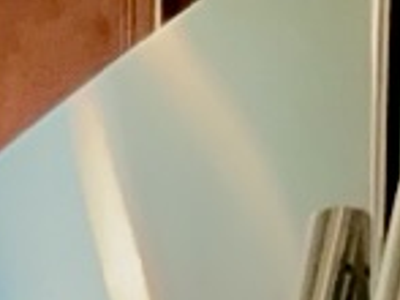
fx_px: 2171
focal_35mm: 188
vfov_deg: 6.8
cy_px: 1045
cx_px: -811
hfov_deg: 8.7
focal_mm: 3
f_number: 1.8
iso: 125
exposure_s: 1/60
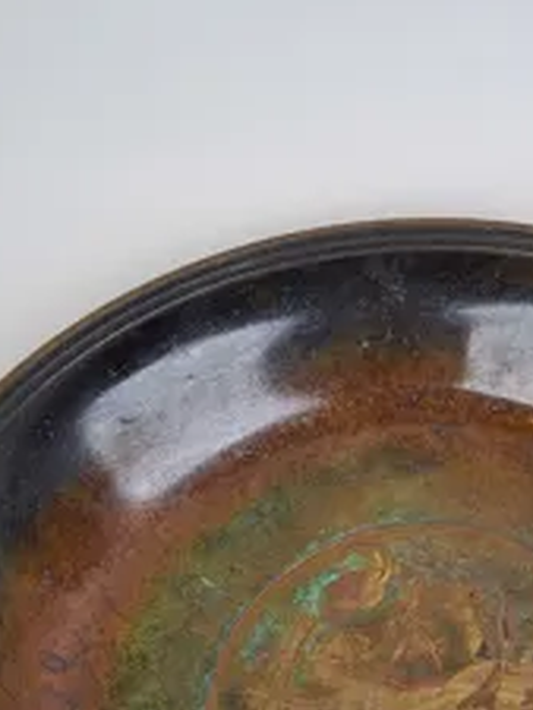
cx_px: 410
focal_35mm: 64
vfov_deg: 29.4
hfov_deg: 22.7
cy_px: 587
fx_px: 1313
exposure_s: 1/50
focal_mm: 5.23
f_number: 1.8
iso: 50
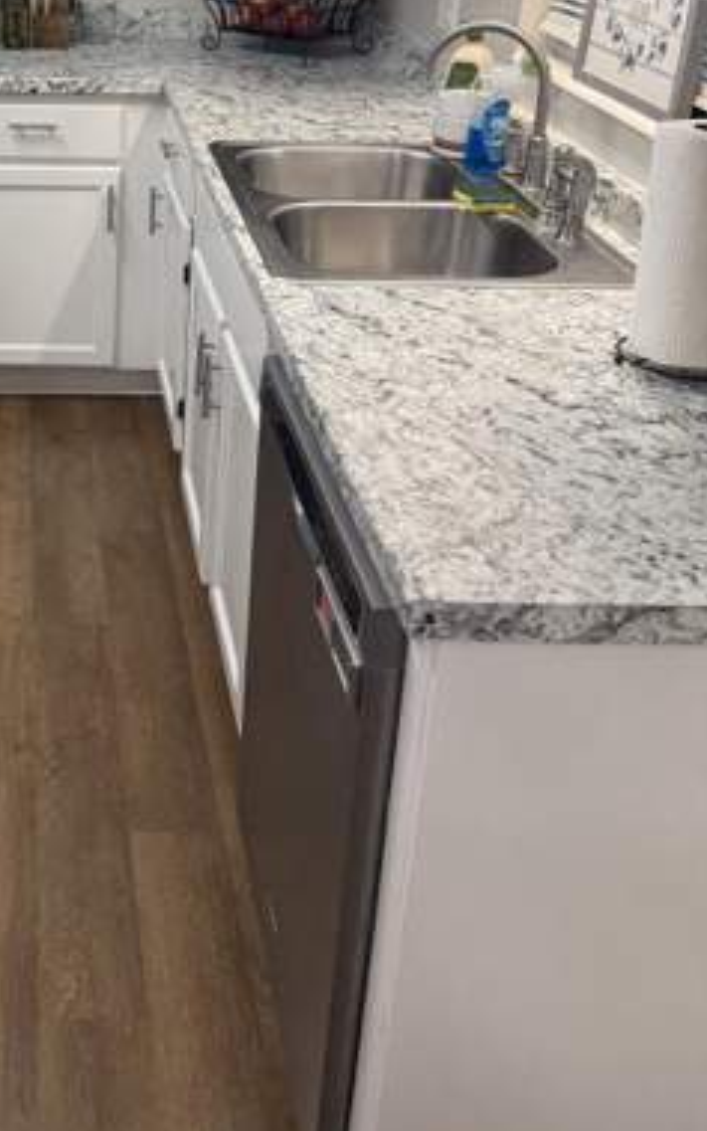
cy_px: 263
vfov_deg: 44.4
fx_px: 1325
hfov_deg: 28.1
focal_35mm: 43
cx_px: -3
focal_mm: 6.76
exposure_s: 1/120
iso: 160
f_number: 1.78
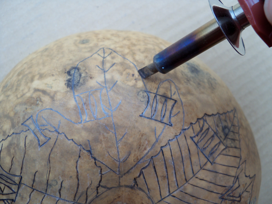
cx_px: 136
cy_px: 102
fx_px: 275
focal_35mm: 35
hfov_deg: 52.6
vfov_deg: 40.7
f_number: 3.5
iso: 80
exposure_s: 1/60
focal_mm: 6.2
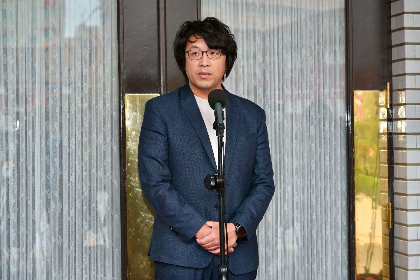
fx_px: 898
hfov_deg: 26.3
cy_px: 140
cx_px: 210
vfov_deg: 17.7
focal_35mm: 77
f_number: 5.6
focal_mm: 77
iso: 640
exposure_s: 1/200
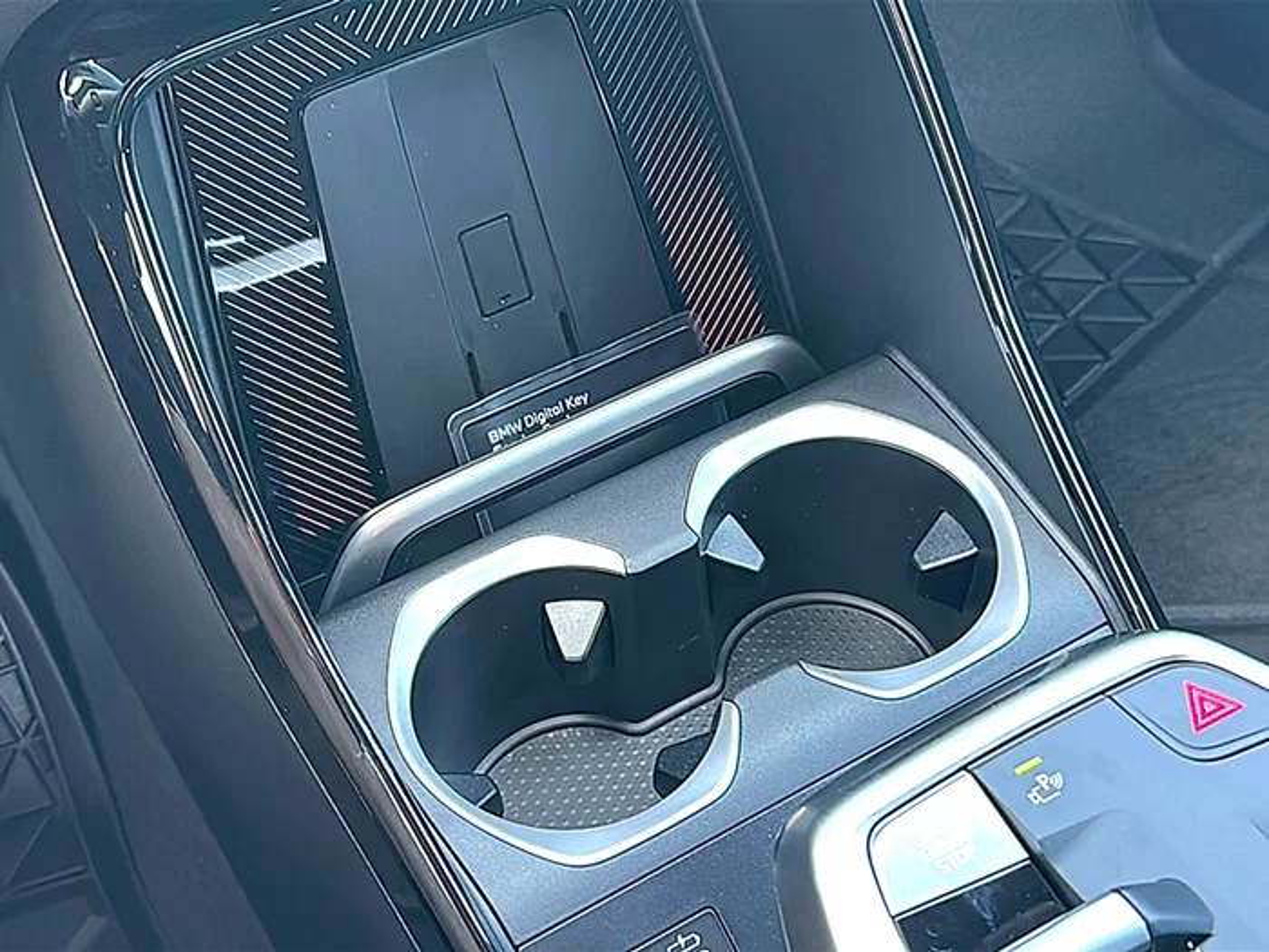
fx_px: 1503
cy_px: 476
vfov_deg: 35.1
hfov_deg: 45.8
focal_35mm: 41
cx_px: 634
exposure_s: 1/80
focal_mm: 6.86
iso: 200
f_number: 1.78
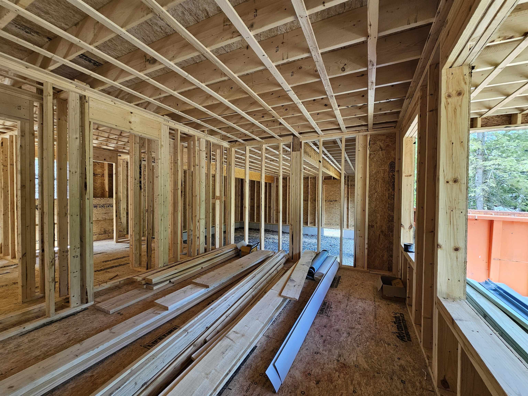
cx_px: 264
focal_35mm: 13
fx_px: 198
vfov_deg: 89.9
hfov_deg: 106.2
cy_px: 198
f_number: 2.2
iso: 80
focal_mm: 2.2
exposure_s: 1/120
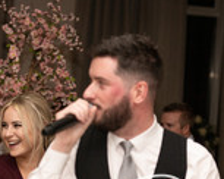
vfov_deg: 8.9
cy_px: 193
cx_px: -18
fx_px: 1139
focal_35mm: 172
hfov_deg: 11.1
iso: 400
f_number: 2.8
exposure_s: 1/320
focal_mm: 70
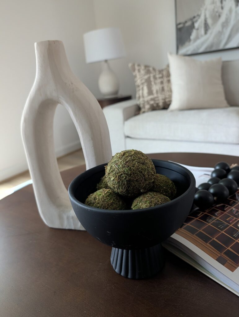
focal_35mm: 24
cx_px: 120
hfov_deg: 56.9
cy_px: 158
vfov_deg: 71.5
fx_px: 220
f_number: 1.68
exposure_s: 1/49.2
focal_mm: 6.9
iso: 559
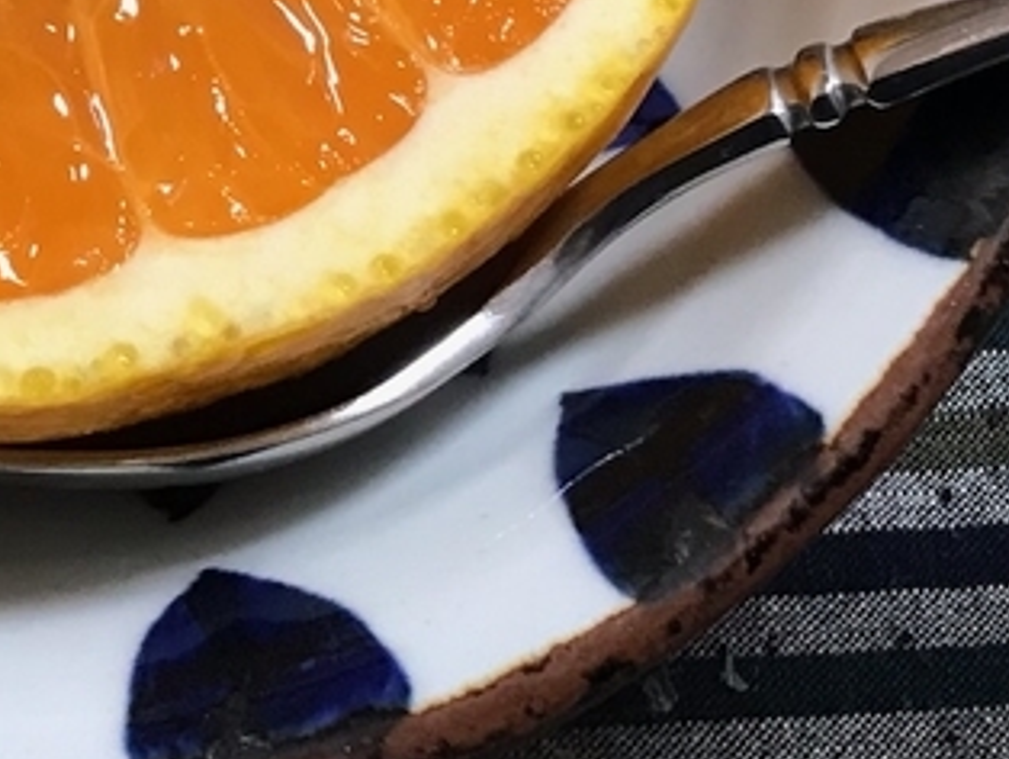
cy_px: -193
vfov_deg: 13.4
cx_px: 177
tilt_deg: -65.1
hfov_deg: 18.2
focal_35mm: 107
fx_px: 3121
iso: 40
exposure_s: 1/16
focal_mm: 3.99
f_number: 1.8
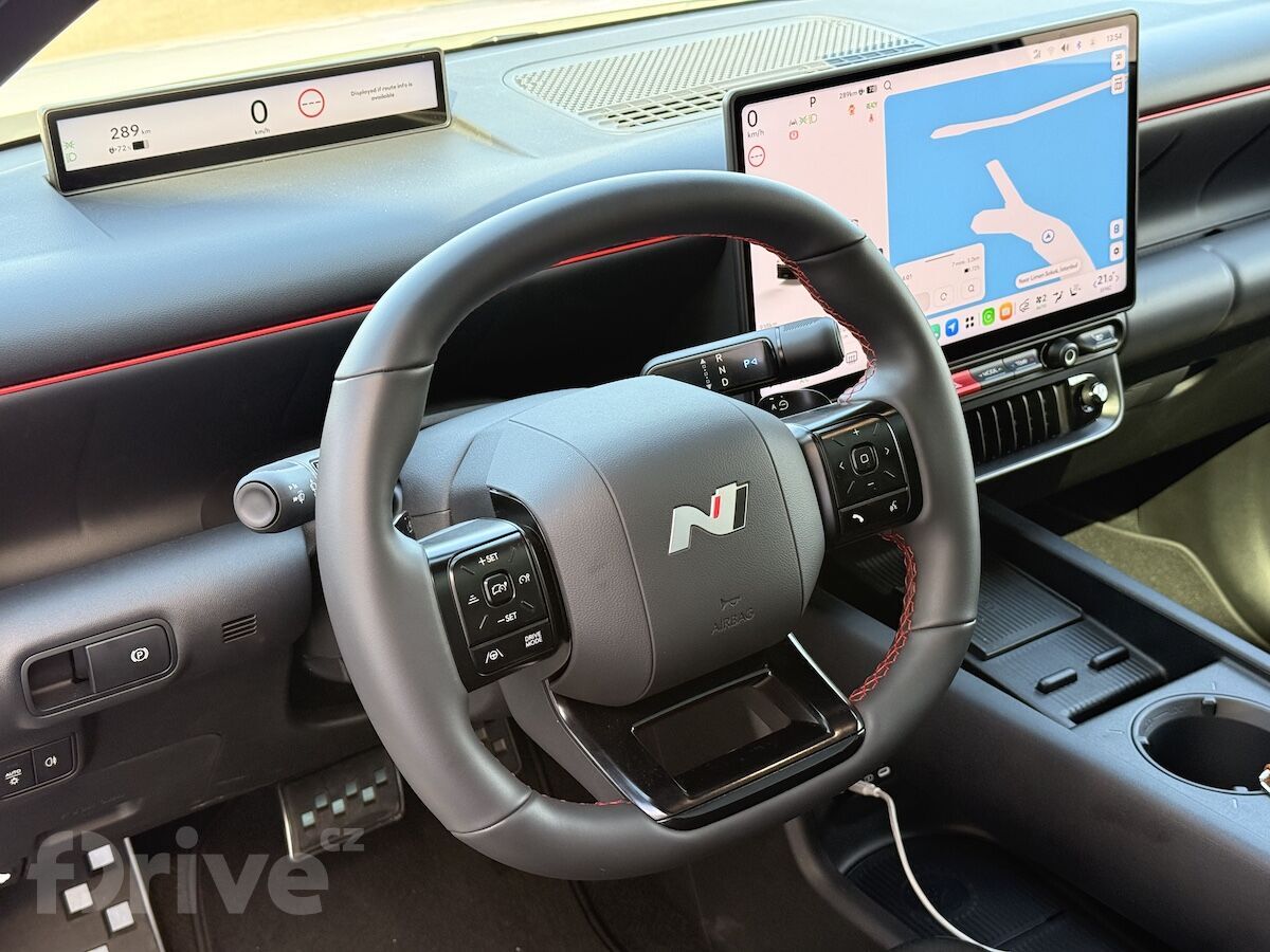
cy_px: 476
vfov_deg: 30.3
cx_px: 635
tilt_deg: -25.6
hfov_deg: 39.7
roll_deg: +1.2
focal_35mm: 48
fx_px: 1761
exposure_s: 1/170
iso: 200
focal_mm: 6.76
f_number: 1.78
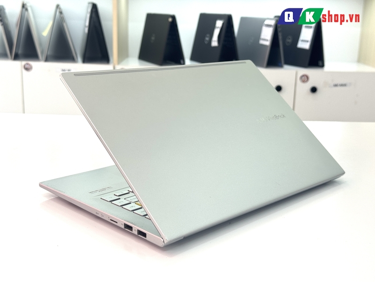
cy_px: 141
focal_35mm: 48
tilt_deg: -14.7
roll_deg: -0.9
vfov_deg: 30.3
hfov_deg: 39.7
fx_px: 520
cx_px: 188
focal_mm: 6.76
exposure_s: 1/157
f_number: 1.78
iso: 64
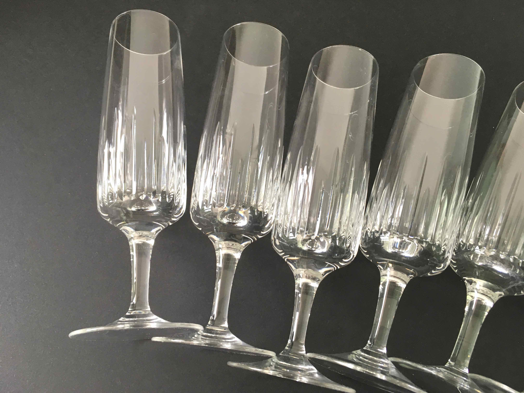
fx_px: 439
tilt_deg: -73.8
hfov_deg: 61.7
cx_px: 262
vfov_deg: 48.2
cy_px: 196
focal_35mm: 29
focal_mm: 4.15
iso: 80
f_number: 2.2
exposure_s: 1/33
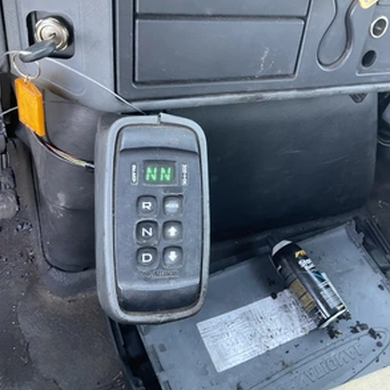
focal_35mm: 35
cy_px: 192
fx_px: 446
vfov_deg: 47.2
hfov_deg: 47.0
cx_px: 233
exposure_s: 1/60
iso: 200
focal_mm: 3
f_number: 1.8
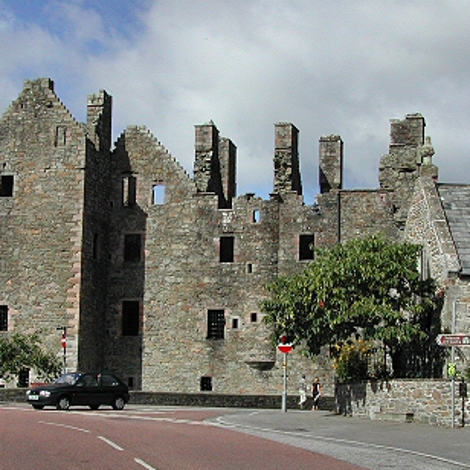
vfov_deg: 25.0
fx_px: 1060
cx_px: 203
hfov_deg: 25.0
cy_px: 270
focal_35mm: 69
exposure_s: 1/291
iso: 100
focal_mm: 10.1
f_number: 8.4
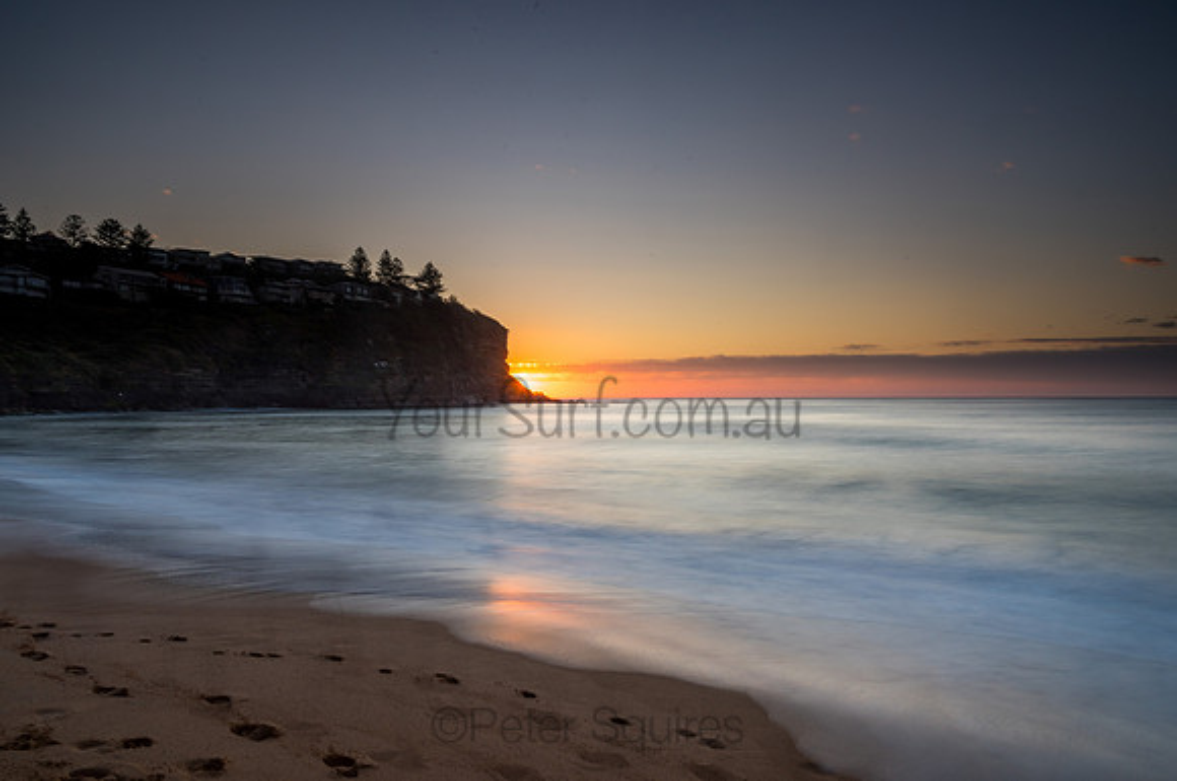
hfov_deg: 72.8
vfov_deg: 52.2
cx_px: 588
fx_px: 798
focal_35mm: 24
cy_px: 390
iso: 31
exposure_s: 10
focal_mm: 24
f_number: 22
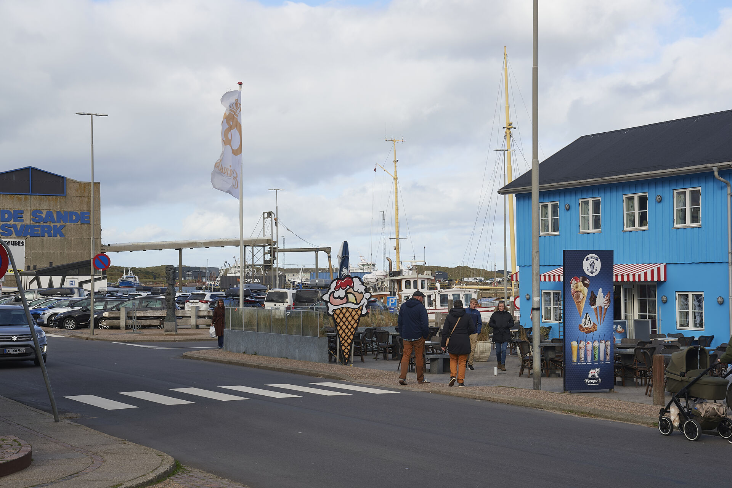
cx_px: 366
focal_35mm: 57
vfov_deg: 23.8
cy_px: 244
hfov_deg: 35.1
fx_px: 1159
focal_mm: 38
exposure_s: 1/160
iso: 100
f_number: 6.3
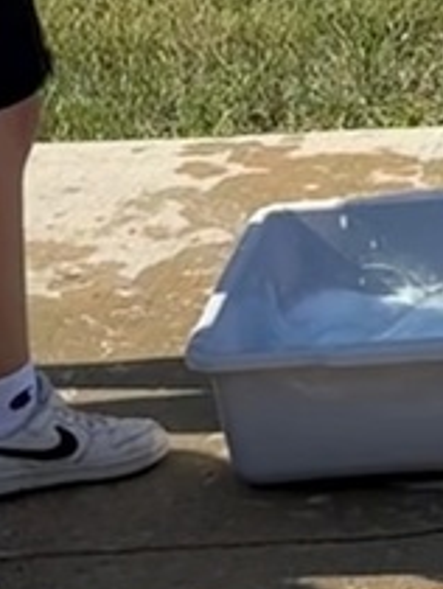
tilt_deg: -7.4
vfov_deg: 14.1
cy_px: -589
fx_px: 1992
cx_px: 222
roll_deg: +4.6
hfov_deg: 12.7
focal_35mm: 117
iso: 80
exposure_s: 1/3425
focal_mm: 6.76
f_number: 1.78
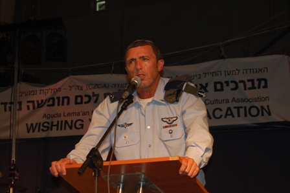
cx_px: 145
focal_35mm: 82
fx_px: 664
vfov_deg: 16.5
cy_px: 96
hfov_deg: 24.6
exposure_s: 1/60
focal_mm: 55
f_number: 5.6
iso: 400
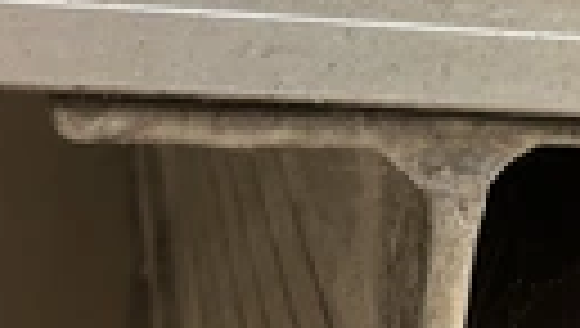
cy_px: -184
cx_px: 562
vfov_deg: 11.8
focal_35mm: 98
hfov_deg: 21.1
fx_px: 1509
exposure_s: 1/210
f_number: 1.8
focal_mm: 3
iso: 20
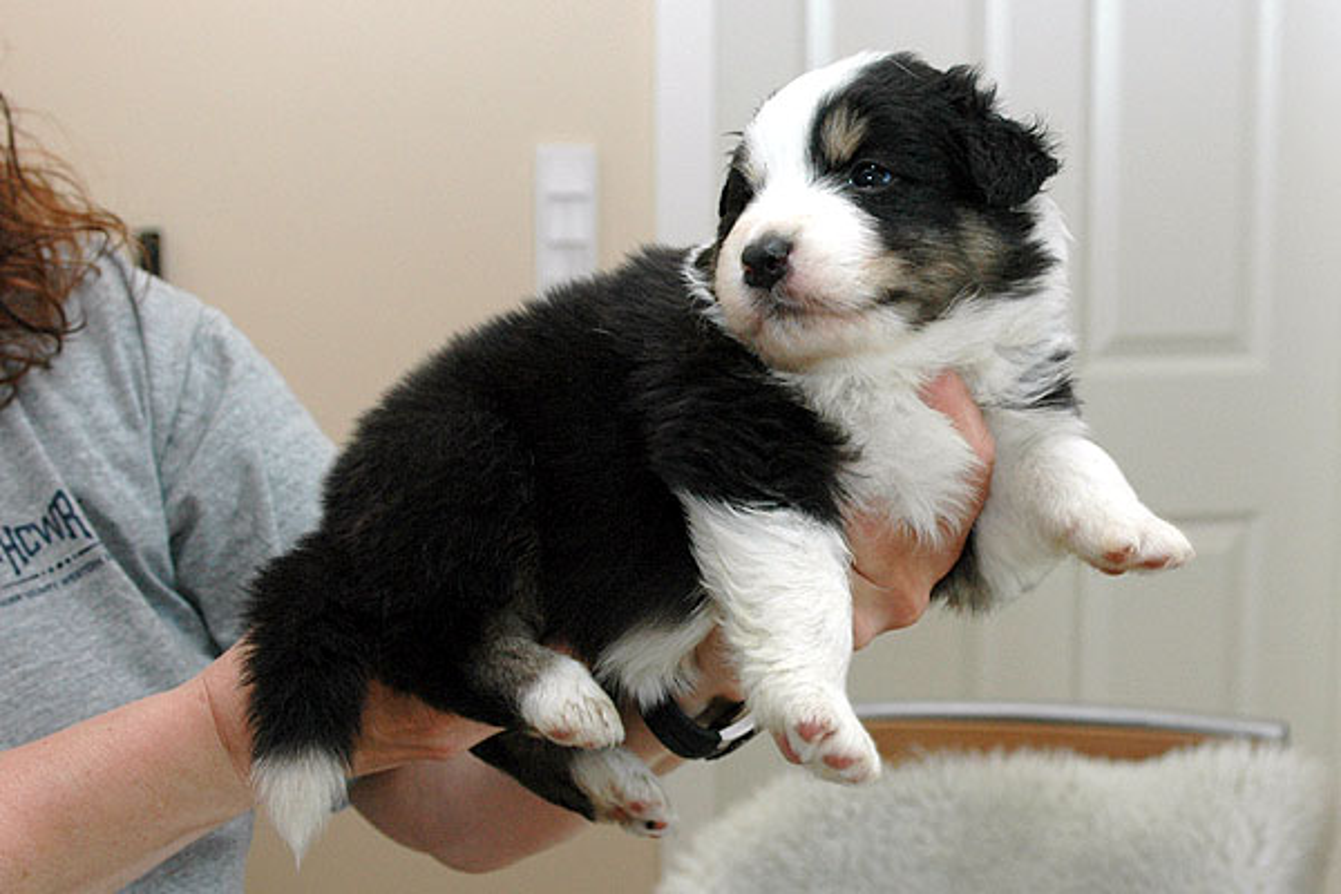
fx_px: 1564
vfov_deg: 31.9
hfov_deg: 46.4
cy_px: 447
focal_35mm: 42
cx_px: 670
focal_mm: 28
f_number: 5
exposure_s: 1/60
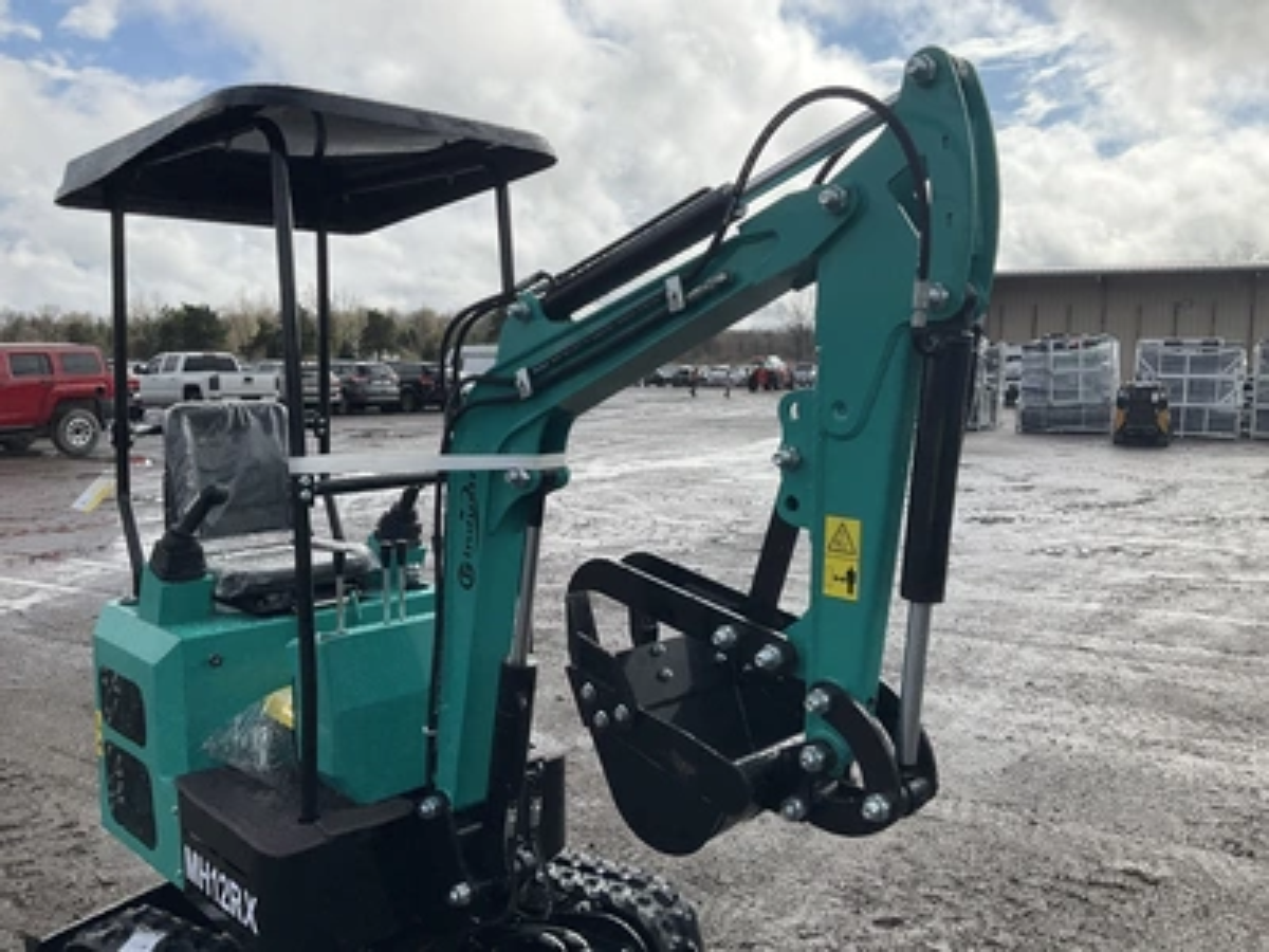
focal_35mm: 29
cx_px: 634
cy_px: 476
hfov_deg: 61.7
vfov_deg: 48.2
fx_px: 1063
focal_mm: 3
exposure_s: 1/2959
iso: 25
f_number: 1.8
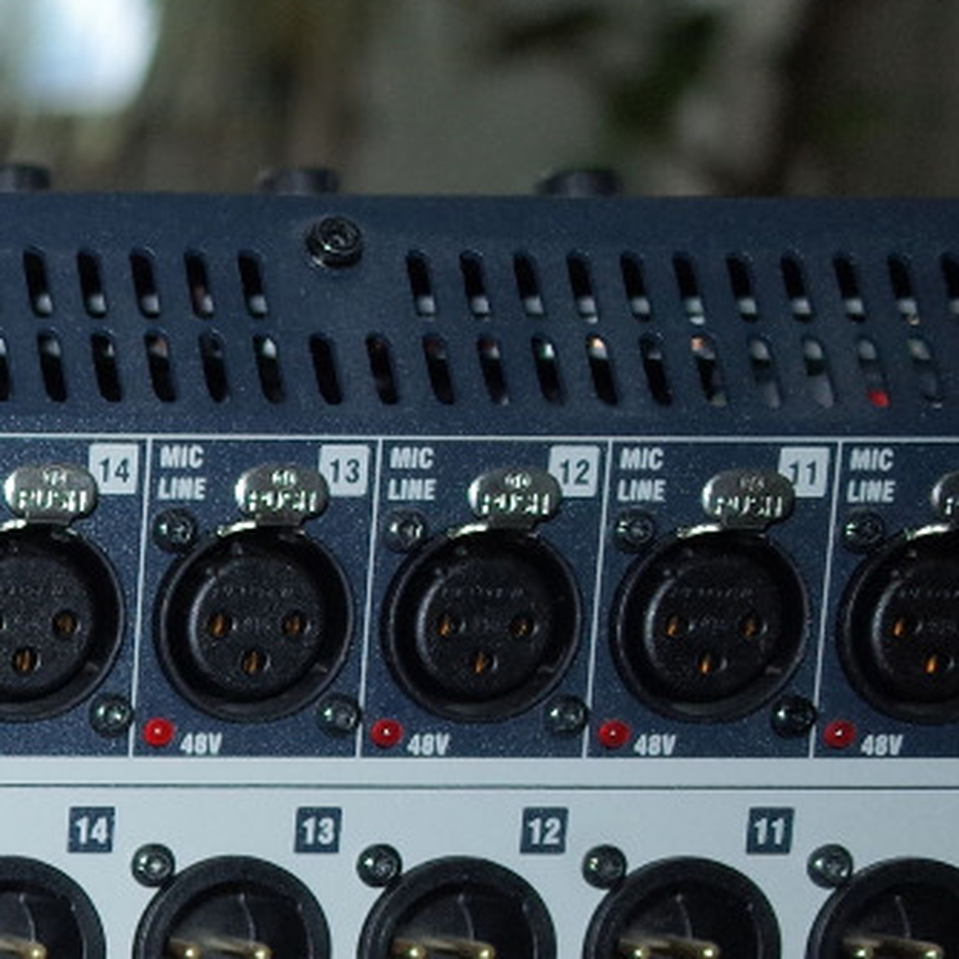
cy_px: 1163
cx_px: -1289
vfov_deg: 14.5
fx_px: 3636
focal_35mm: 116
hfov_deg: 12.2
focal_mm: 18.3
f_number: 2.8
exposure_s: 1/125
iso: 400
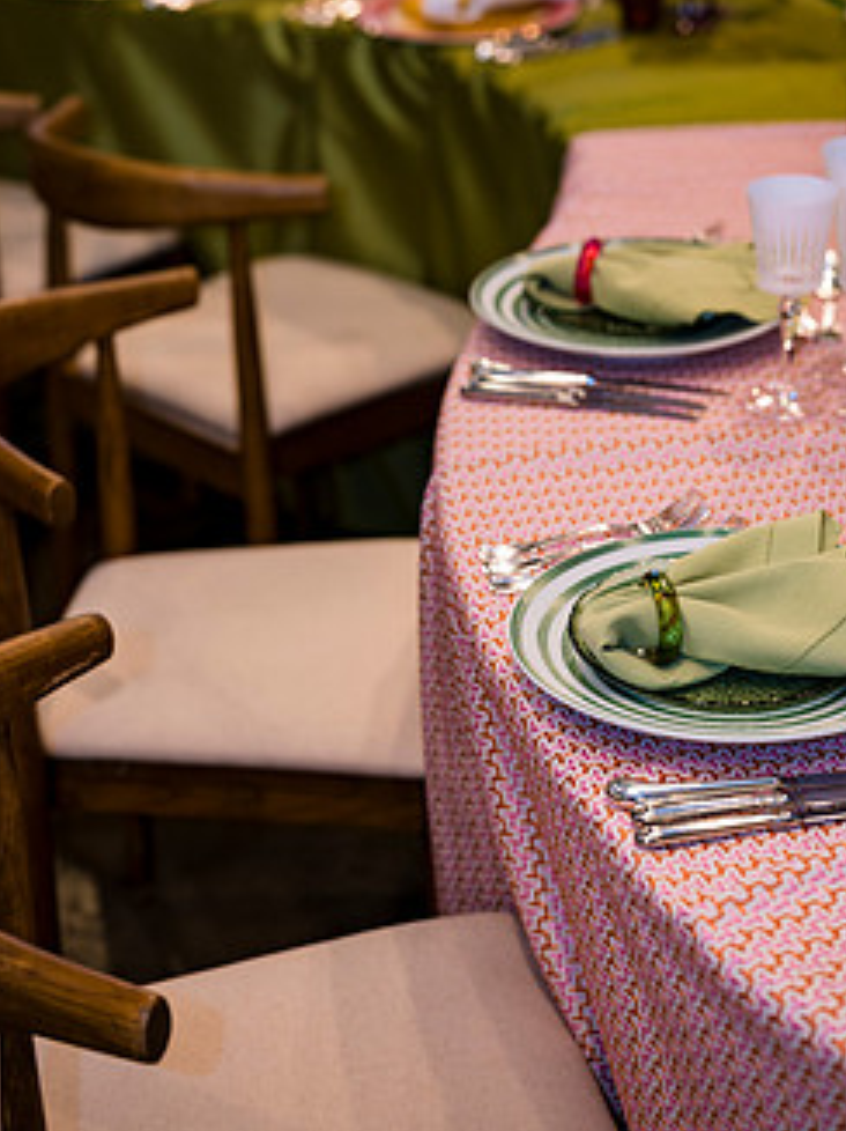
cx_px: 465
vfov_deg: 26.6
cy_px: 441
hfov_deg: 20.1
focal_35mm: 73
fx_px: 2382
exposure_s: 1/125
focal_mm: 55
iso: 180
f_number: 2.2
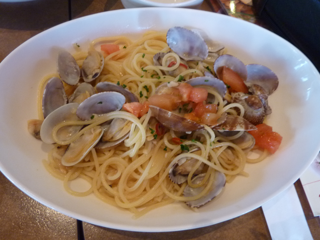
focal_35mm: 25
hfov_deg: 69.4
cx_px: 160
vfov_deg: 54.9
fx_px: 231
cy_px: 120
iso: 320
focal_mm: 4.1
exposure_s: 1/30
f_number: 3.3
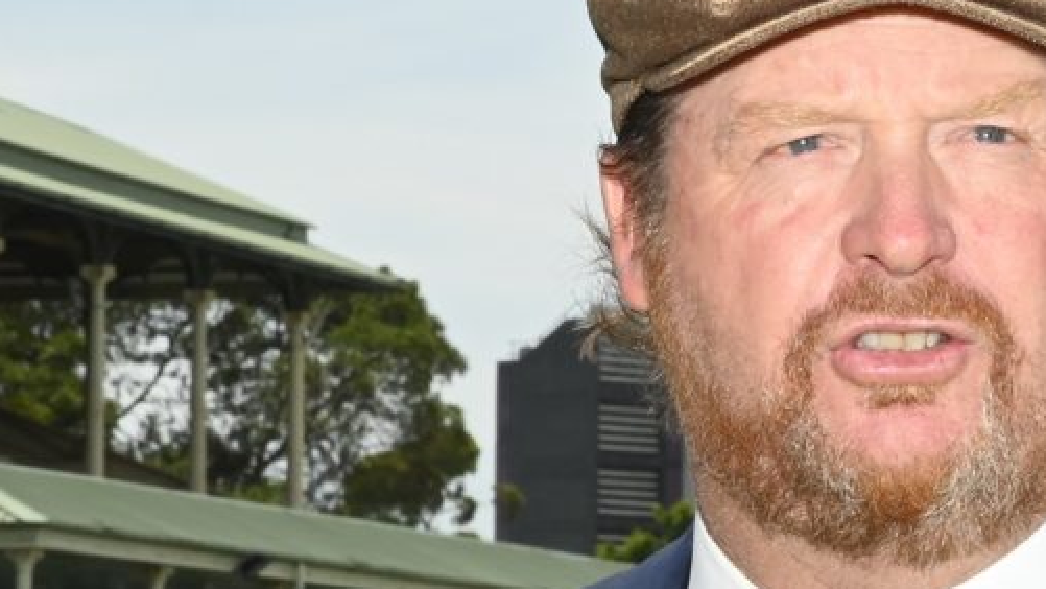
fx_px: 7129
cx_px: 931
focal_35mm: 257
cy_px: 346
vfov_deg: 4.7
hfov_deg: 8.4
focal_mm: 80
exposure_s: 1/250
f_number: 29
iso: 800
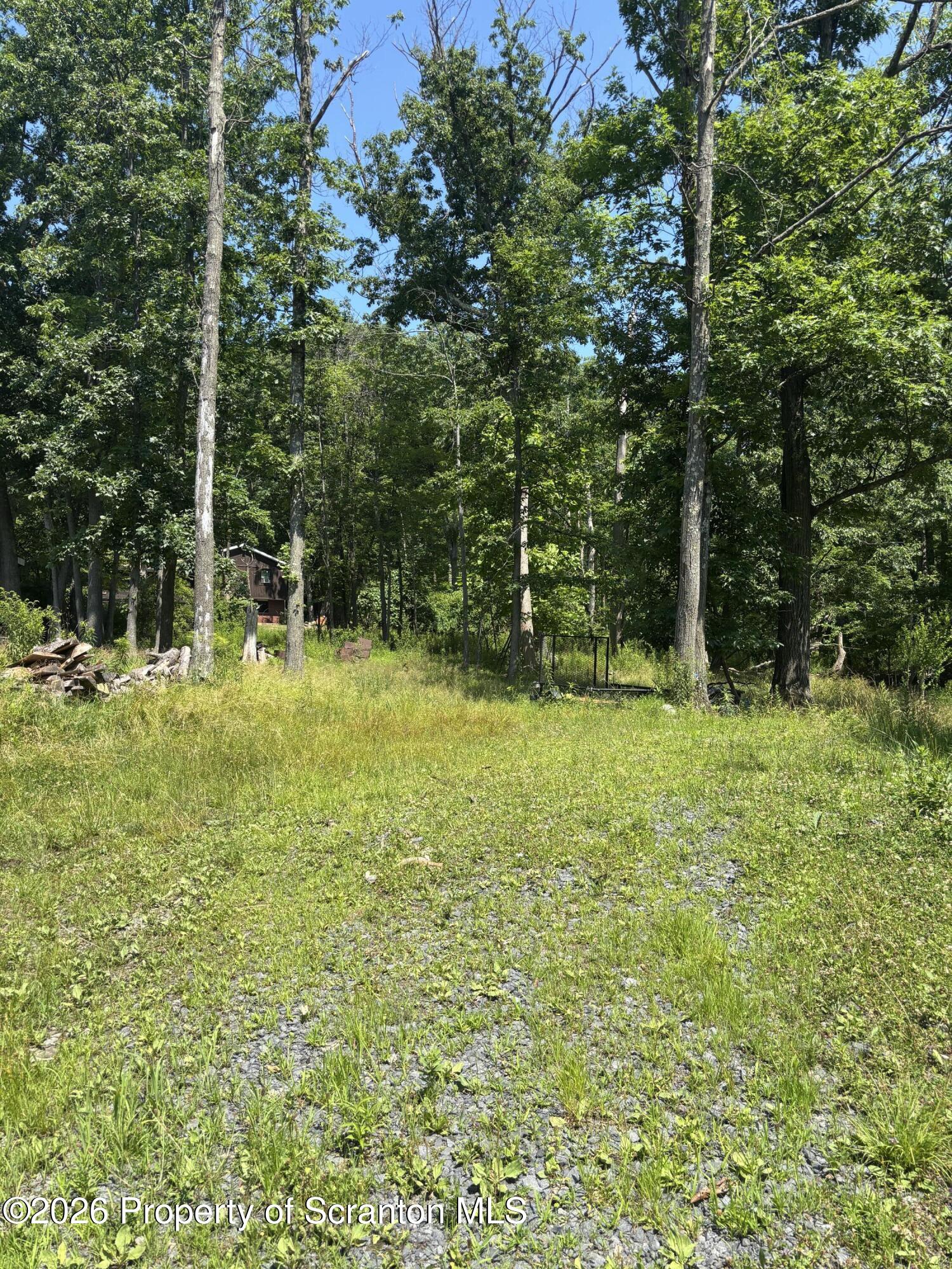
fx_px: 953
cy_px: 634
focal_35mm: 26
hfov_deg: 53.1
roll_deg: +0.7
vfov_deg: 67.3
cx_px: 476
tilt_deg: +2.4
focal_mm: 5.96
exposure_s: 1/1477
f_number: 1.6
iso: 50
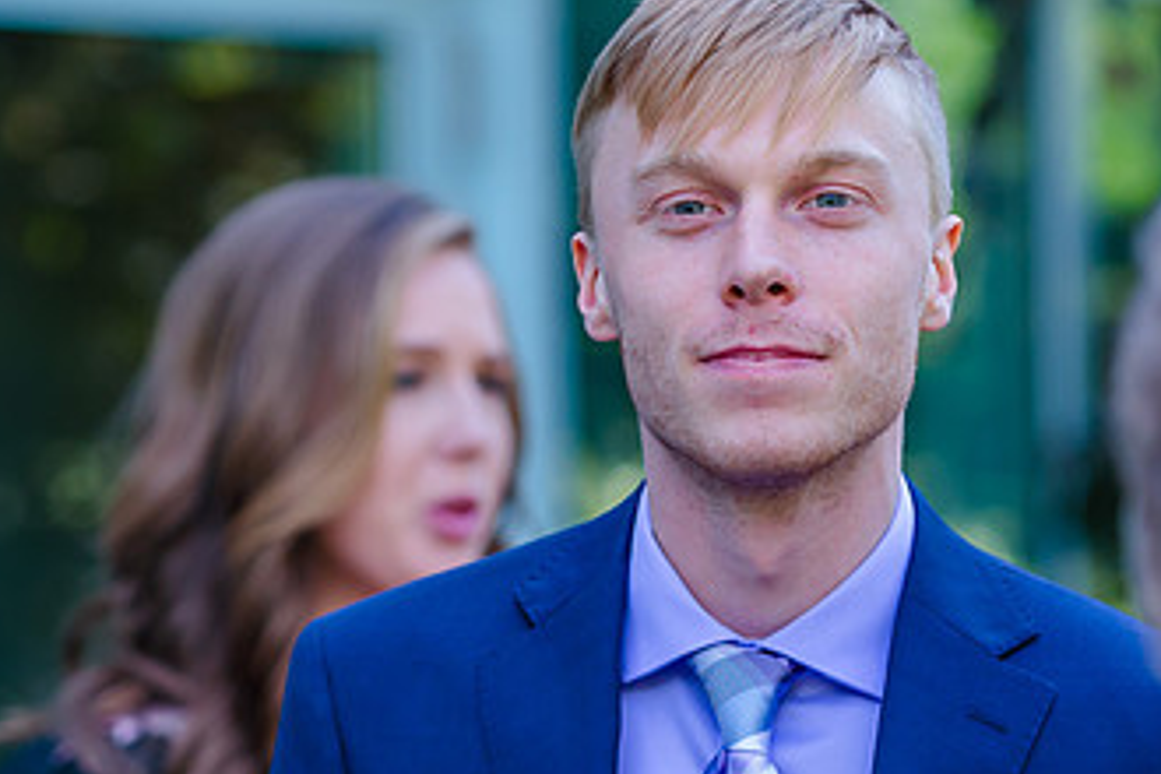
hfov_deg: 6.6
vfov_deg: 4.4
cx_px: 639
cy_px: 503
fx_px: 10061
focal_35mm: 312
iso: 400
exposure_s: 1/400
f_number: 2.8
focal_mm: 125
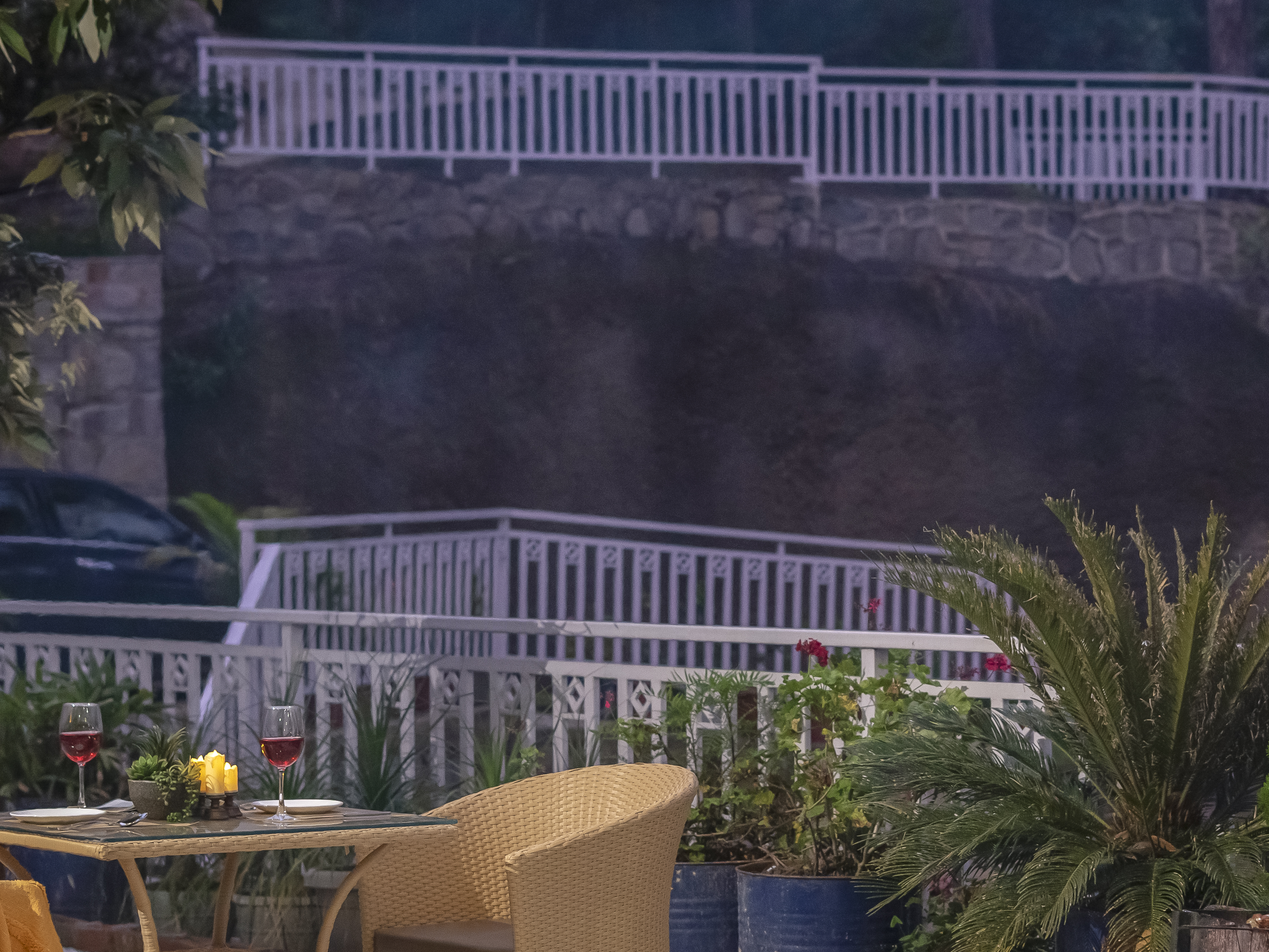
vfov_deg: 15.4
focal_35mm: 96
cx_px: 835
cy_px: 582
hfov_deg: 20.4
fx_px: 3519
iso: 2000
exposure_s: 1/100
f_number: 2.8
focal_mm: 50
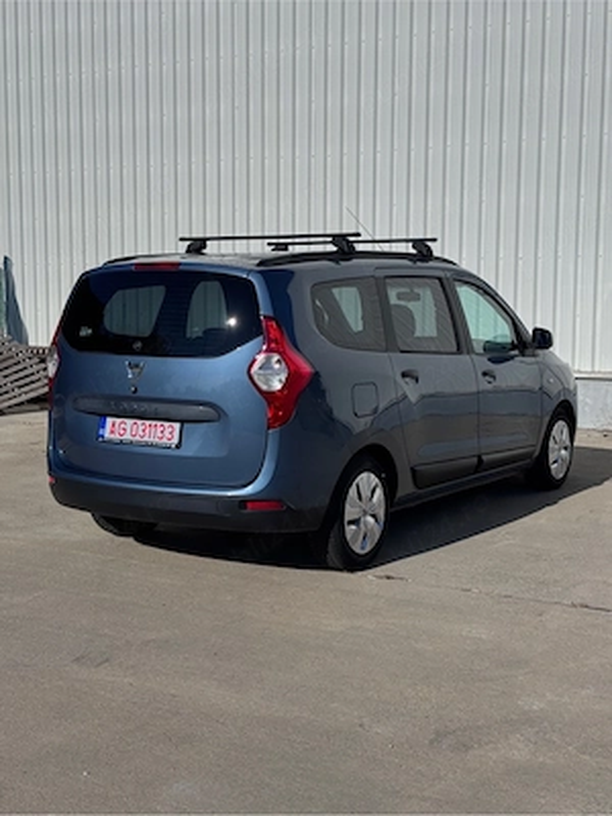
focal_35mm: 48
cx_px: 306
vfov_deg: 39.7
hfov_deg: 30.3
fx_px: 1131
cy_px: 408
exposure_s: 1/12500
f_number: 1.78
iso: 64
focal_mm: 6.76
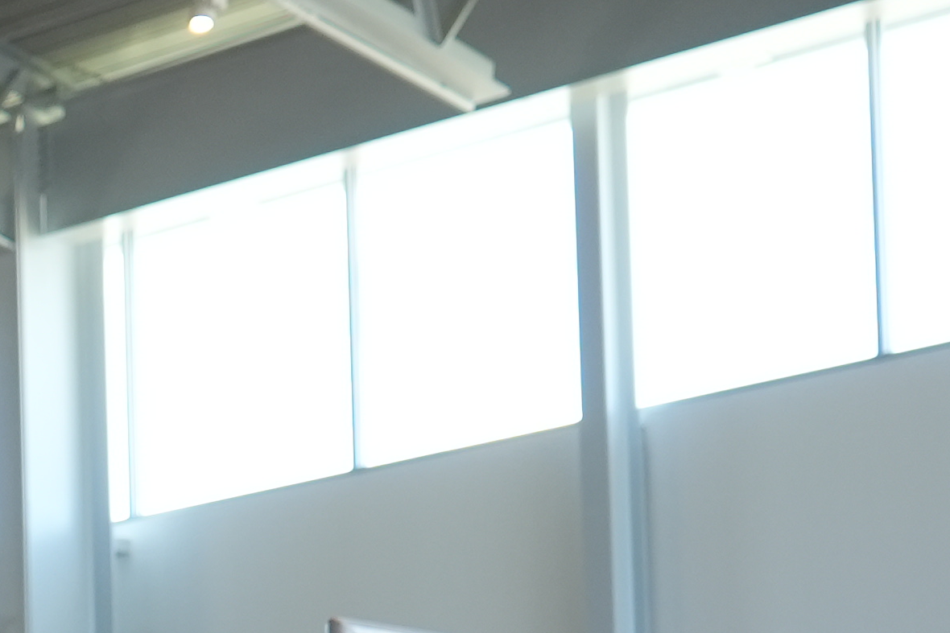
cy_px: 1169
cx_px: -575
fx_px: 4328
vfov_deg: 8.1
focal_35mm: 164
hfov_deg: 11.8
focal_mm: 28
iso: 640
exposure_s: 1/160
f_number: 4
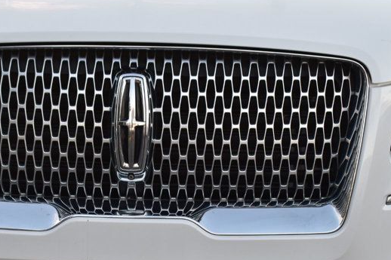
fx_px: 999
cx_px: 146
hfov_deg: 22.1
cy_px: 224
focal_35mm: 92
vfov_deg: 14.7
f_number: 8
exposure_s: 1/50
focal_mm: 31
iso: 400
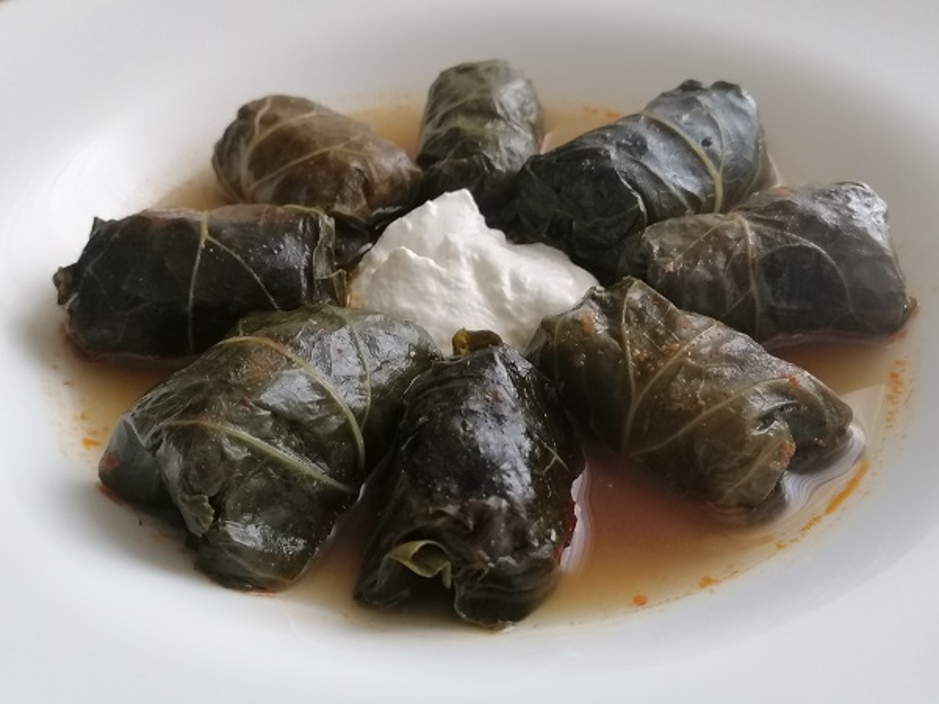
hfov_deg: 49.0
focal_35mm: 38
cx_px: 470
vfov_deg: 37.7
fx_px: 1031
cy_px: 352
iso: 400
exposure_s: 1/25
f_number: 1.8
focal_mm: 4.75
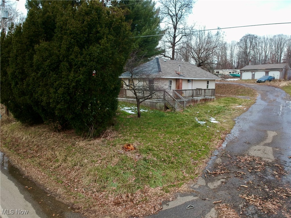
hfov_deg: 69.4
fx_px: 210
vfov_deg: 54.9
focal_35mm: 25
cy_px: 109
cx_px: 146
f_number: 2.6
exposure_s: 1/320
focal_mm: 4.49
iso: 100
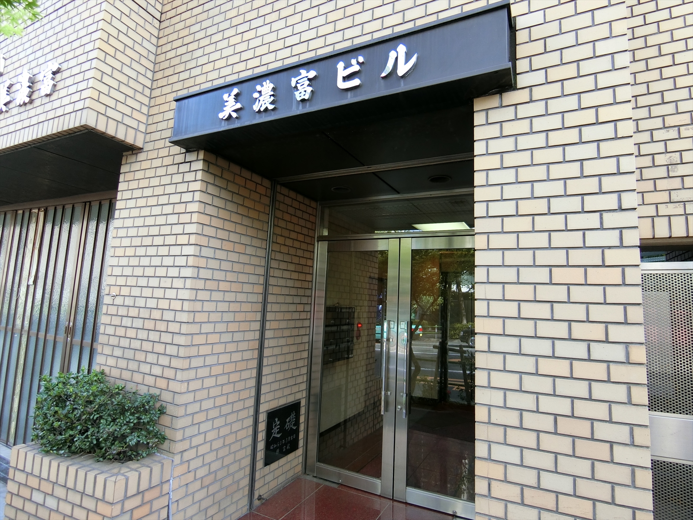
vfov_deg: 68.7
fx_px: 380
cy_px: 260
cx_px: 346
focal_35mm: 19
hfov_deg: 84.7
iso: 125
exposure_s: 1/125
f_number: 2.7
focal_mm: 4.06
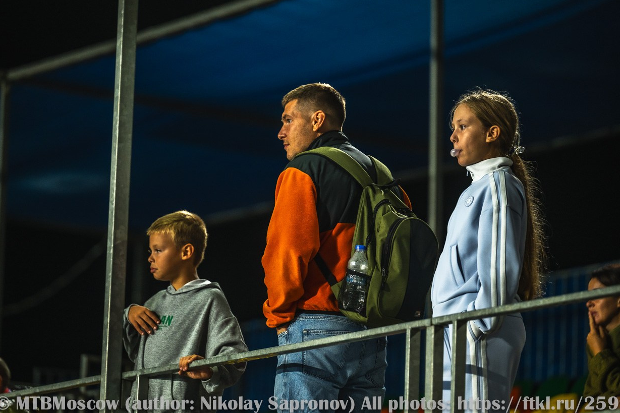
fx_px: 3048
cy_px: 203
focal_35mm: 177
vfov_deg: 7.8
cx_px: 313
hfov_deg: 11.6
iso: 1000
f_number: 2.8
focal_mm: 170
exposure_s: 1/1000
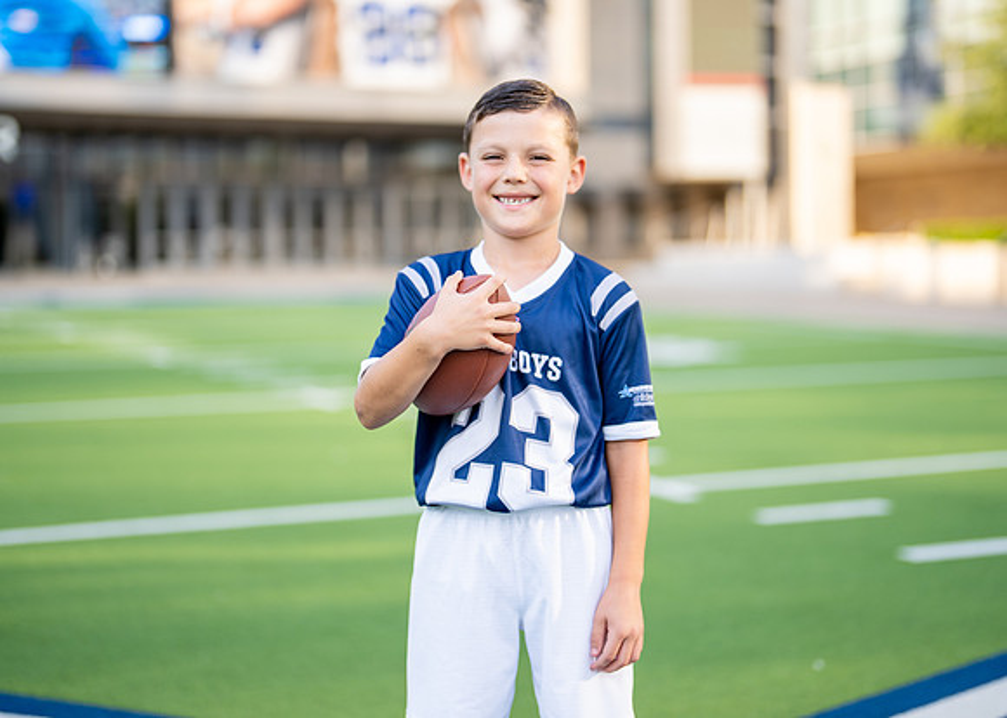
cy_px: 314
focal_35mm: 60
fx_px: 1724
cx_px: 516
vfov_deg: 23.5
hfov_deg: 32.6
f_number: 1.2
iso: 100
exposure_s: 1/1600
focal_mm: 50
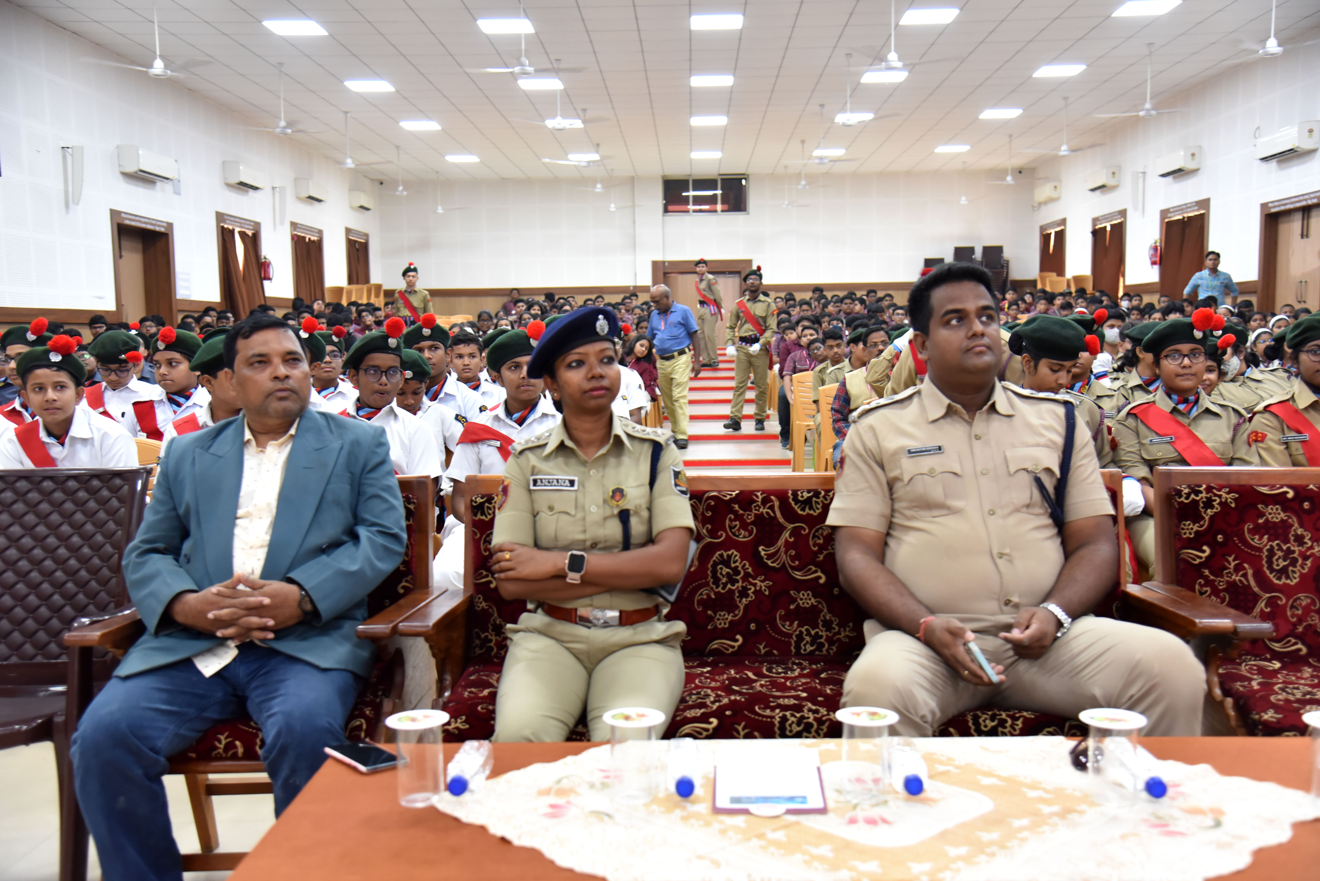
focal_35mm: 38
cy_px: 440
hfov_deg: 50.7
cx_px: 660
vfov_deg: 35.1
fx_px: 1394
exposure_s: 1/60
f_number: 4
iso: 2200
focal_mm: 38
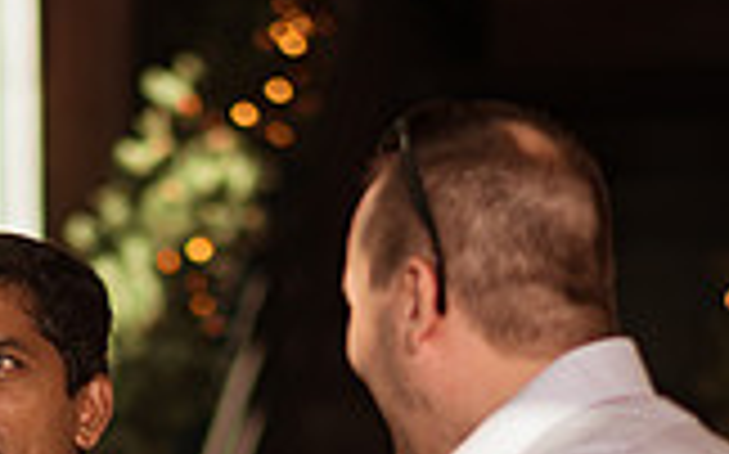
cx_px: 101
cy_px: 600
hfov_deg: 9.1
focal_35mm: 230
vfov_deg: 5.7
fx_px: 4566
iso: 200
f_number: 1.4
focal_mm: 58
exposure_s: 1/640
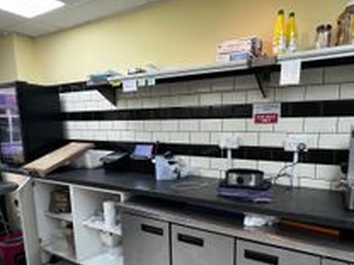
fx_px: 256
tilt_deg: -10.5
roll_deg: +1.0
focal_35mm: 25
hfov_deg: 69.0
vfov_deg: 53.7
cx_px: 203
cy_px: 178
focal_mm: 1.57
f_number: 1.8
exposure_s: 1/100
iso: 100
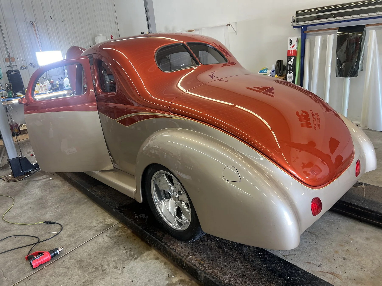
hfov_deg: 67.3
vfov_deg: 53.1
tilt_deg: -17.6
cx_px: 191
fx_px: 287
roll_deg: +7.4
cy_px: 143
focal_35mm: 26
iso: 64
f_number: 1.5
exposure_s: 1/120
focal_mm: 5.7
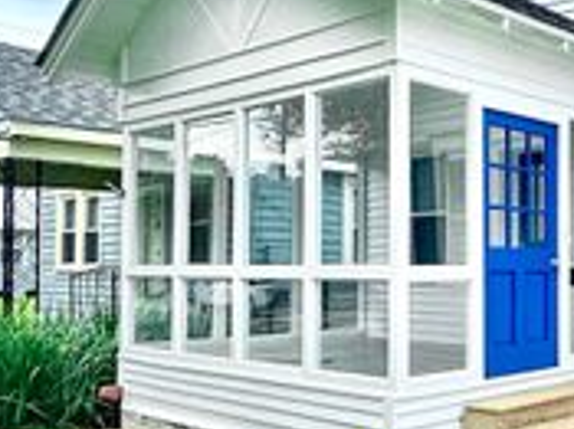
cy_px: 193
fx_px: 663
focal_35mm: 40
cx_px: 745
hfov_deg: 33.9
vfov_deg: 35.9
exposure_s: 1/1613
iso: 50
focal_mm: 2.22
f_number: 2.2
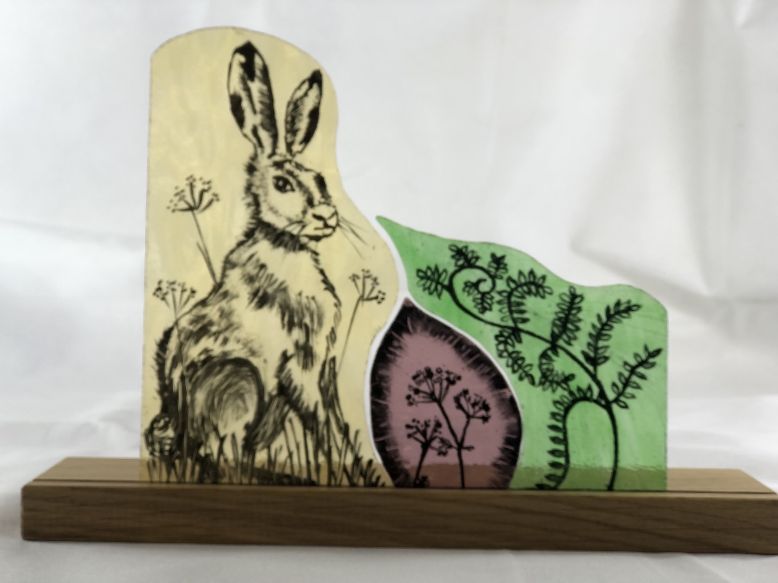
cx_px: 389
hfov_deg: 33.8
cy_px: 292
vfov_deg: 25.7
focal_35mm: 57
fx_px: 1281
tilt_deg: -3.6
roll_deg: -1.1
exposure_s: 1/100
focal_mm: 6.6
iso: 40
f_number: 2.8
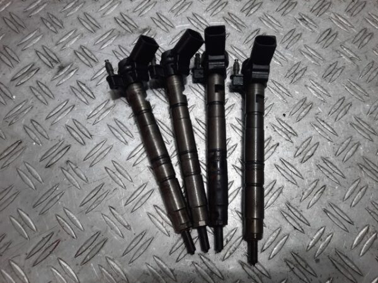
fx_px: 273
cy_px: 142
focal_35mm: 25
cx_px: 189
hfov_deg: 69.4
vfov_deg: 54.9
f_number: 2
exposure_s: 1/50
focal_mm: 4.6
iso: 50
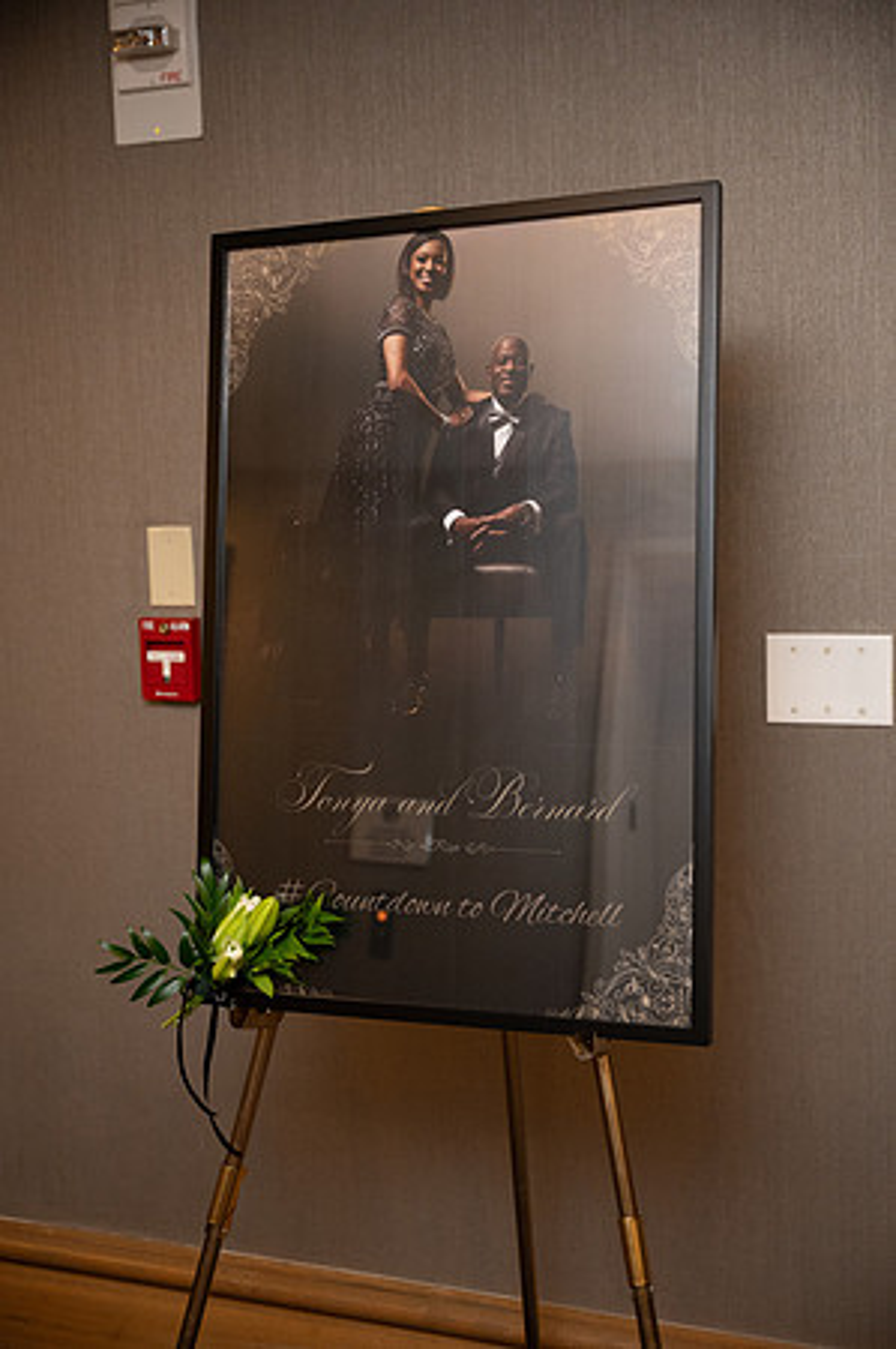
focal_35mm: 46
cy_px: 674
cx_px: 448
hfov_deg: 29.2
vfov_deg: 42.8
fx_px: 1721
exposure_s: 1/200
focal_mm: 46
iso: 4000
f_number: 2.8
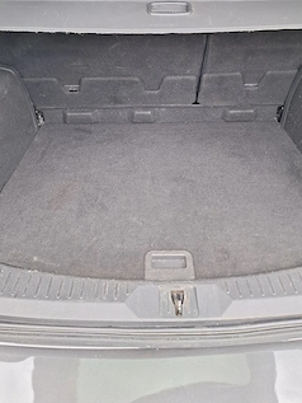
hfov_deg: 48.3
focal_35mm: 29
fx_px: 337
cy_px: 155
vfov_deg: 60.9
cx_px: 154
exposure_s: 1/50
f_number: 1.8
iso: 64
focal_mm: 5.54
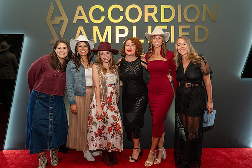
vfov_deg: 49.6
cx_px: 126
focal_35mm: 26
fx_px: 182
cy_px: 84
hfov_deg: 69.4
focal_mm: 26
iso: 1600
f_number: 5.6
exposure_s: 1/100
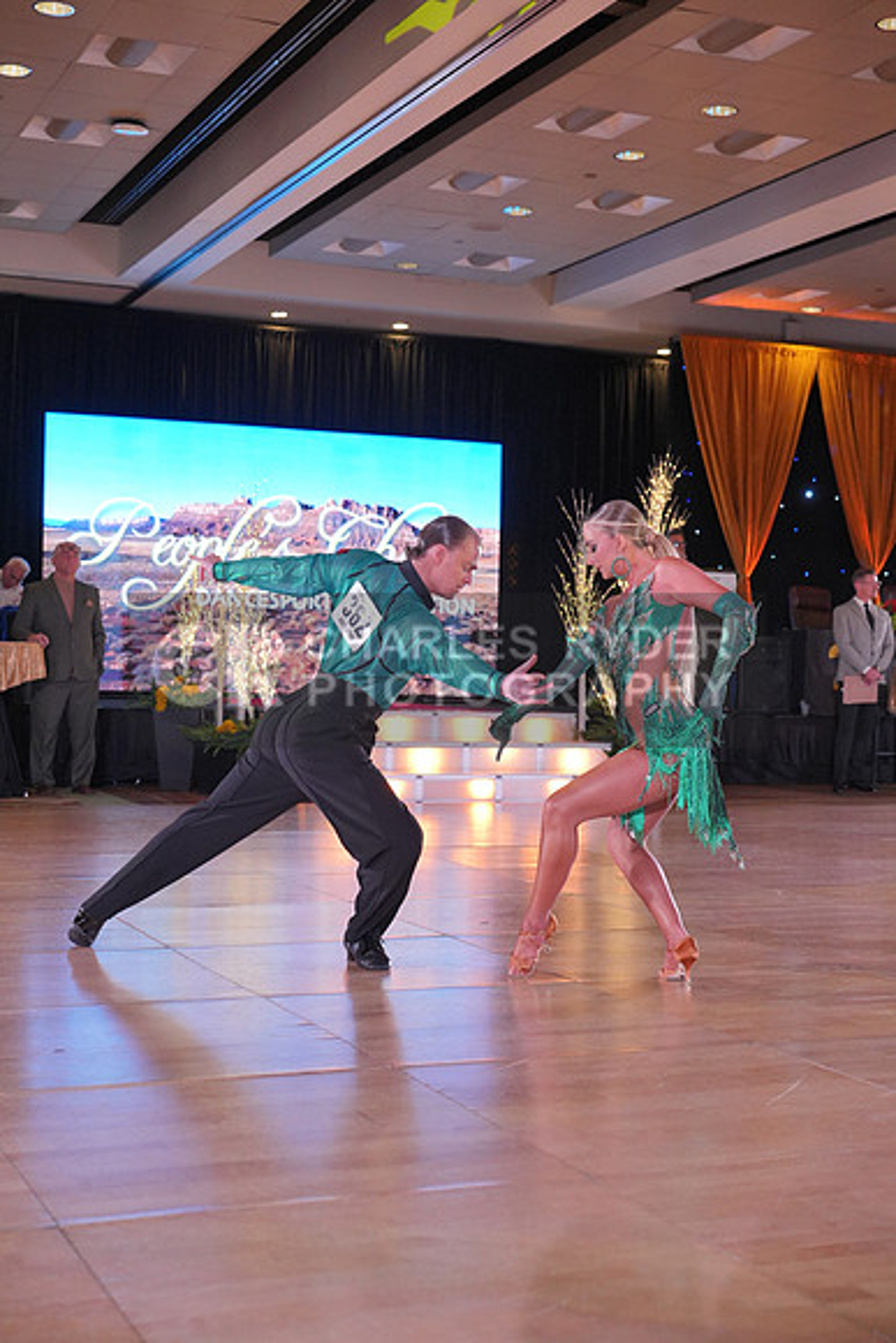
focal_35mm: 50
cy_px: 672
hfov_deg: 27.0
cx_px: 448
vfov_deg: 39.6
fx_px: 1865
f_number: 4
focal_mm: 50
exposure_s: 1/500
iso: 2500
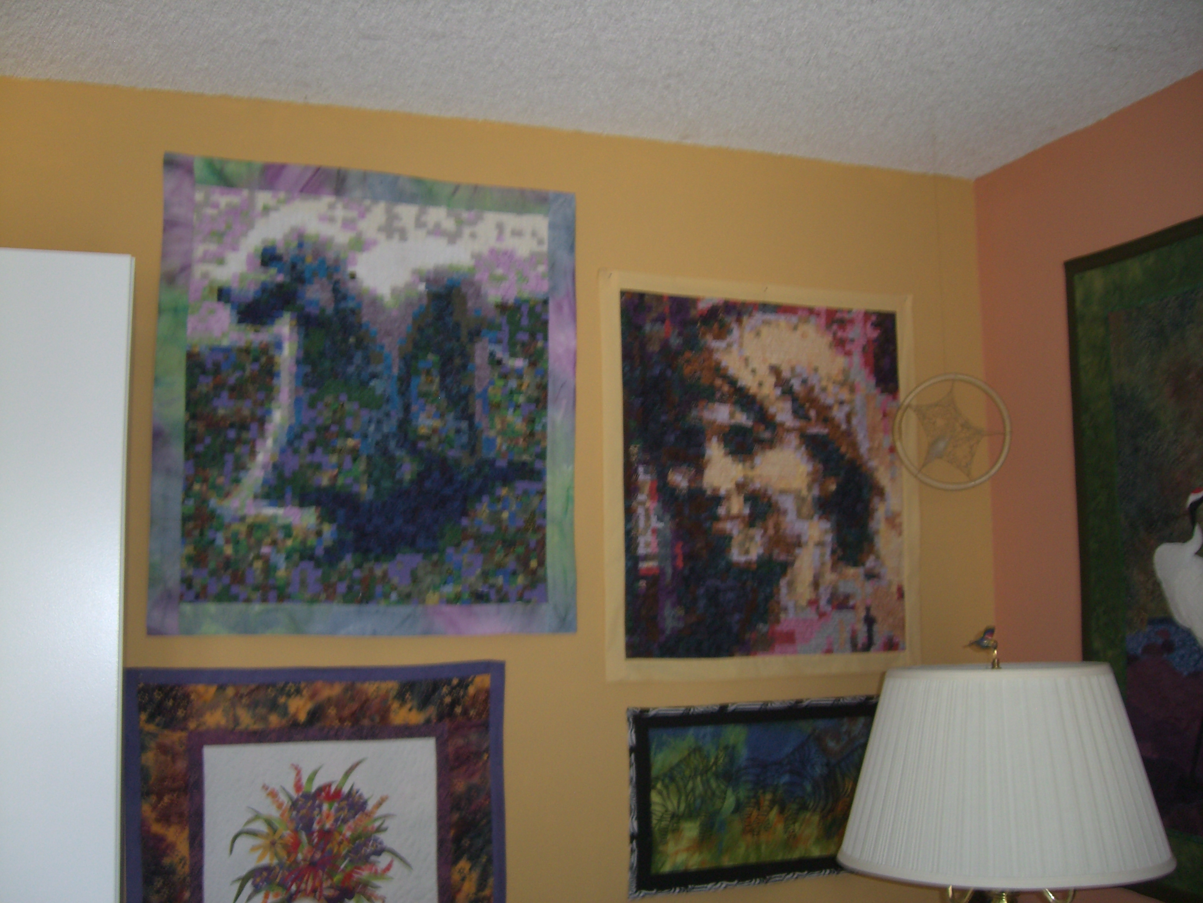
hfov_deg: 49.0
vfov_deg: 37.7
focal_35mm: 38
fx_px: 1321
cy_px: 452
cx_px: 602
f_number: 2.7
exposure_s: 1/40
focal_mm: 6.2
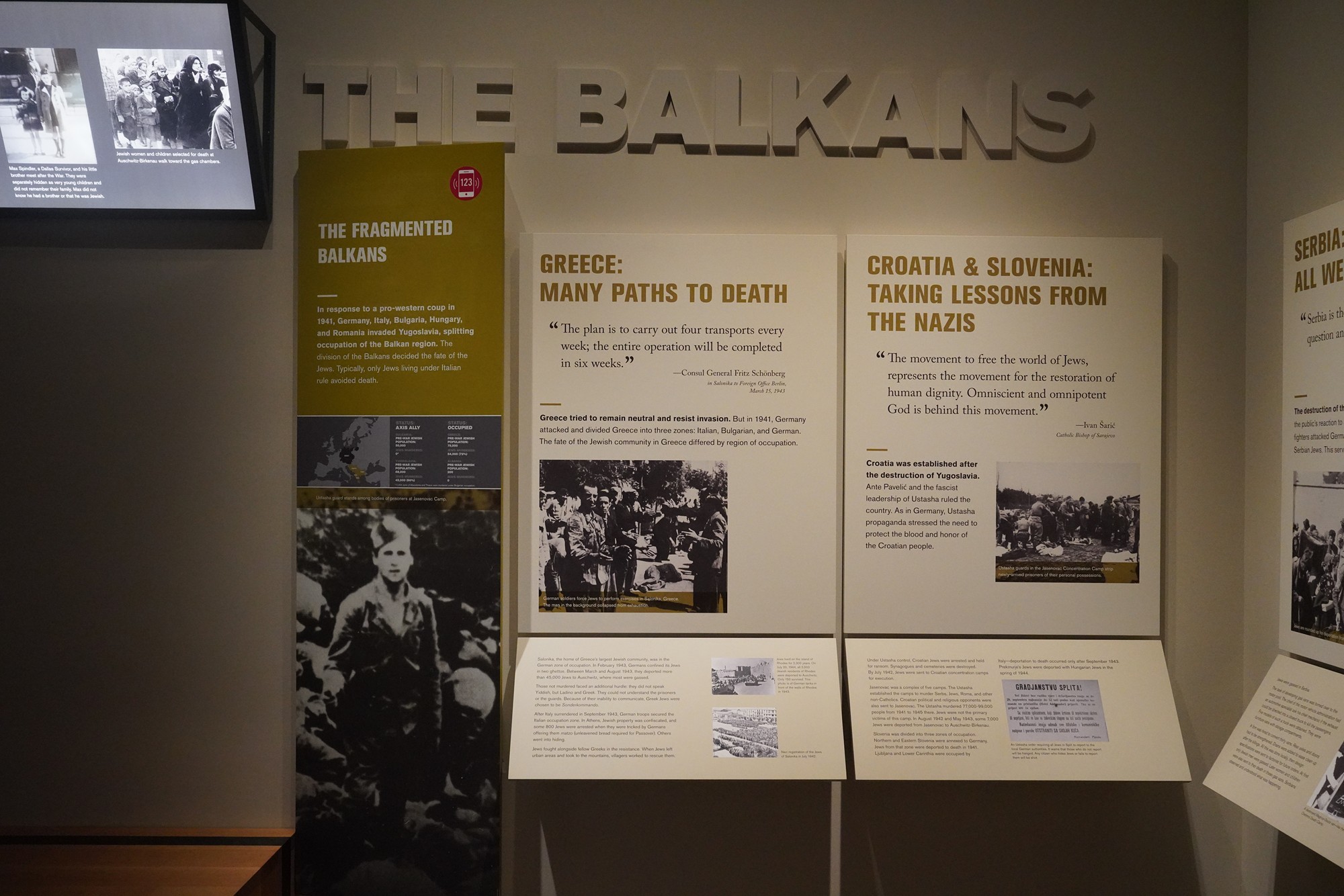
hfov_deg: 58.7
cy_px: 448
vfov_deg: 41.1
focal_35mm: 32
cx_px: 672
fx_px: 1195
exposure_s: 1/100
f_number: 6.3
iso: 8000
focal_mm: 32
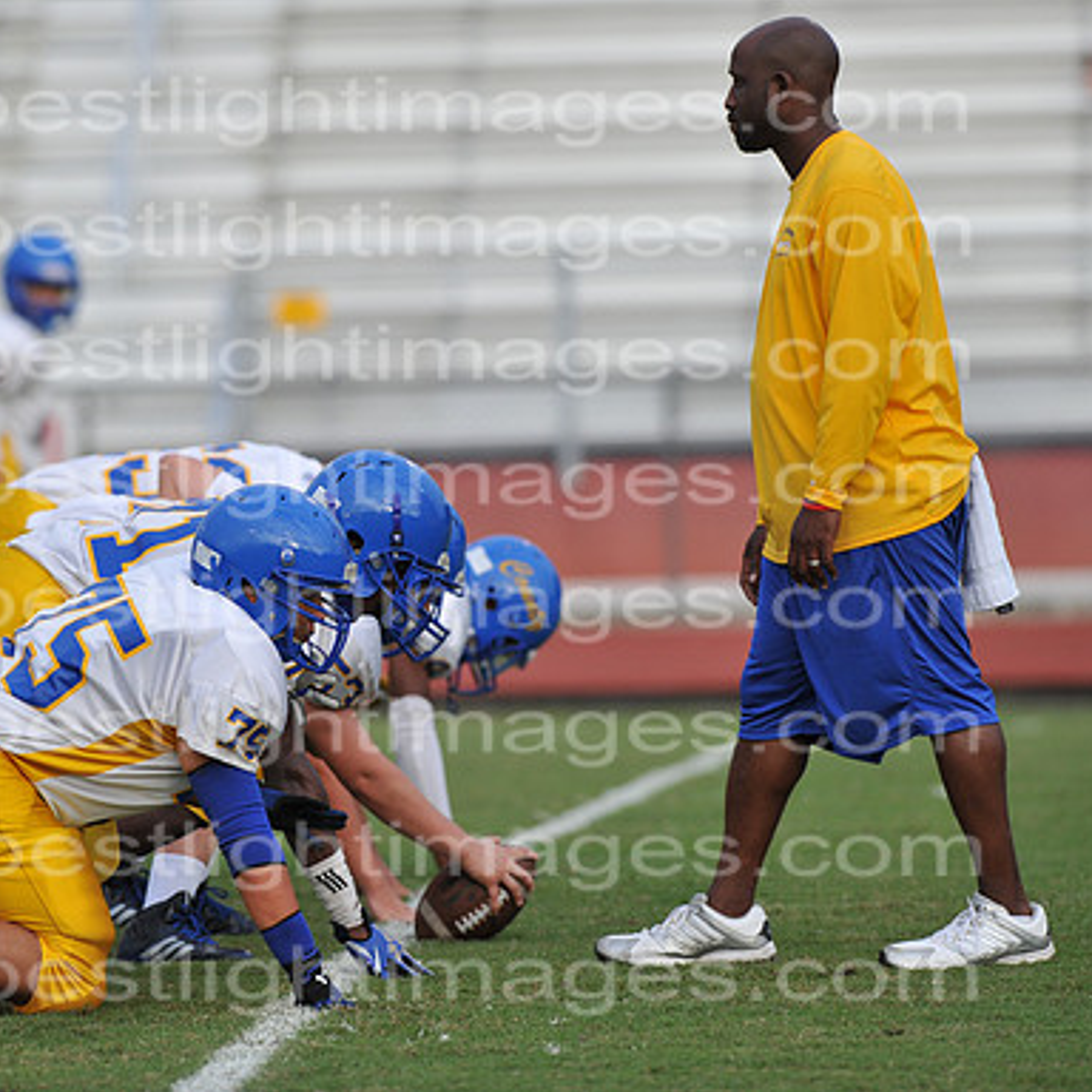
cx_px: 338
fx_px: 13741
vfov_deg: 4.6
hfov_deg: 4.5
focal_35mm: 385
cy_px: 546
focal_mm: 300
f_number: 4
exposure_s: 1/3200
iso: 1000
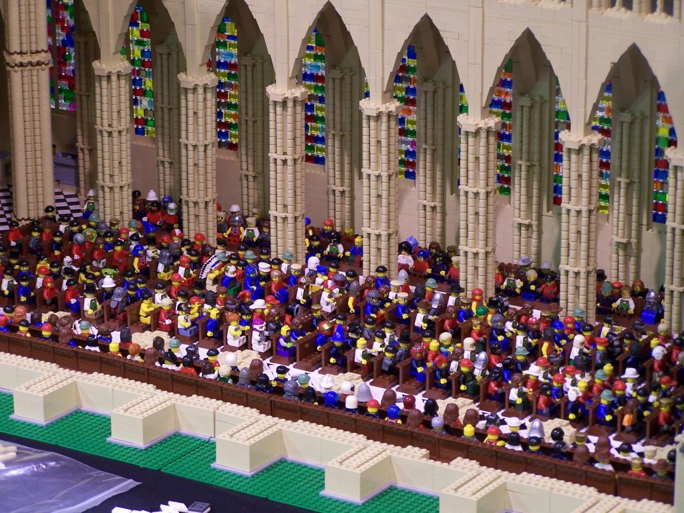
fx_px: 2529
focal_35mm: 128
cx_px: 342
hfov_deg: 15.4
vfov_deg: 11.6
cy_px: 256
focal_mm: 21.2
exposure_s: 1/2
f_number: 3.2
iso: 80
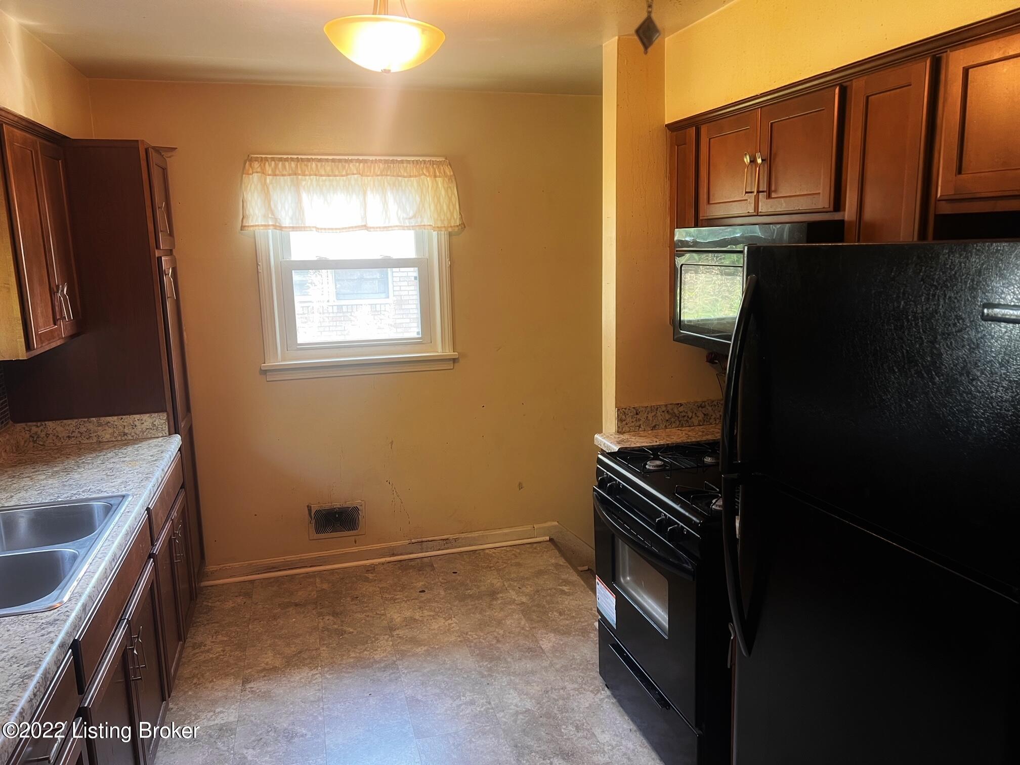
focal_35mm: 26
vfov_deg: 53.1
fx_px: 766
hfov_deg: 67.3
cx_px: 510
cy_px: 382
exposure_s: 1/60
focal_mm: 5.7
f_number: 1.5
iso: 100
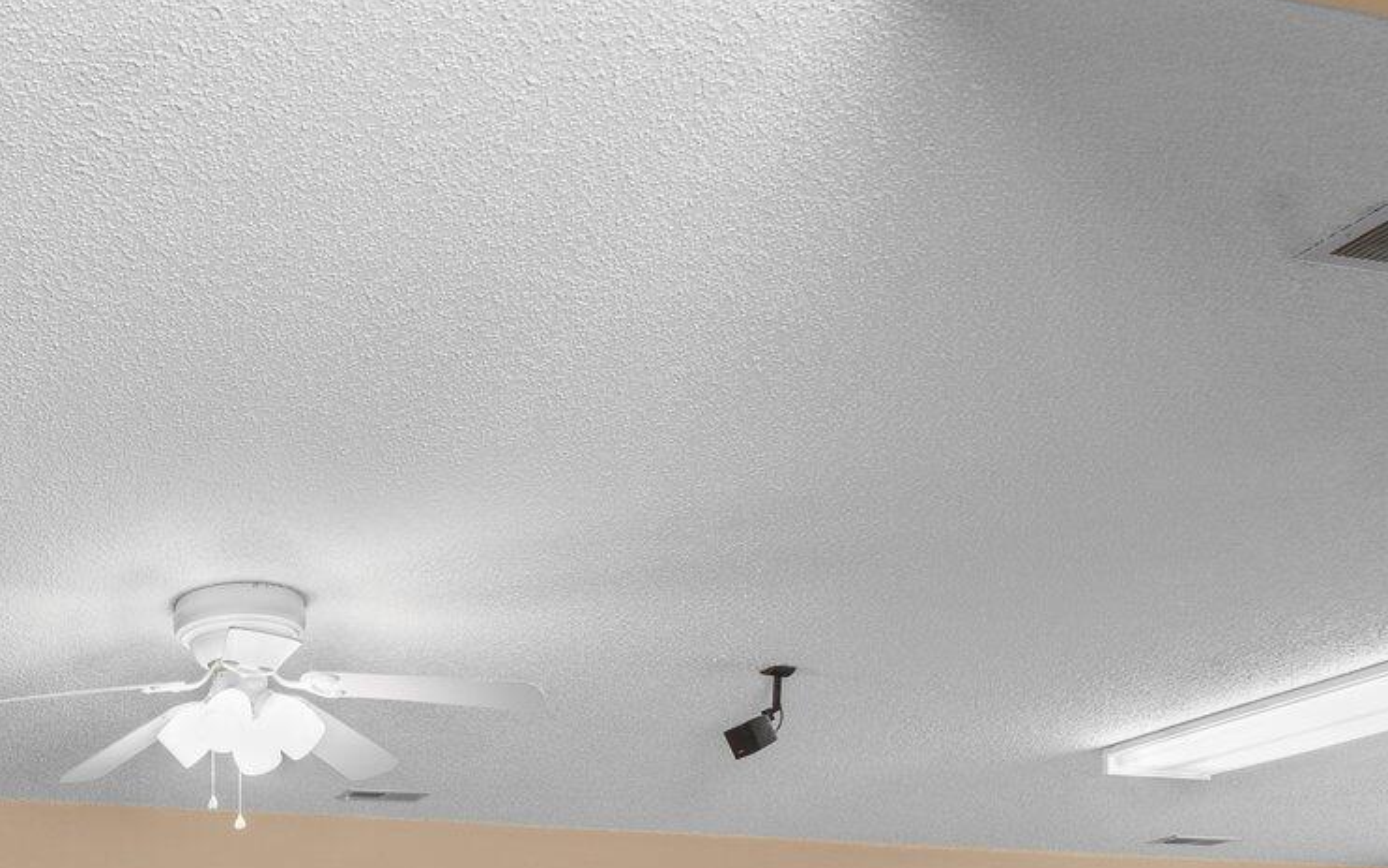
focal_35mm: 45
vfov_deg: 24.3
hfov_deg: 40.0
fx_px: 1702
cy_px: 1185
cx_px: 60
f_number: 8
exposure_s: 1/1.43
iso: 400
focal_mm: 16
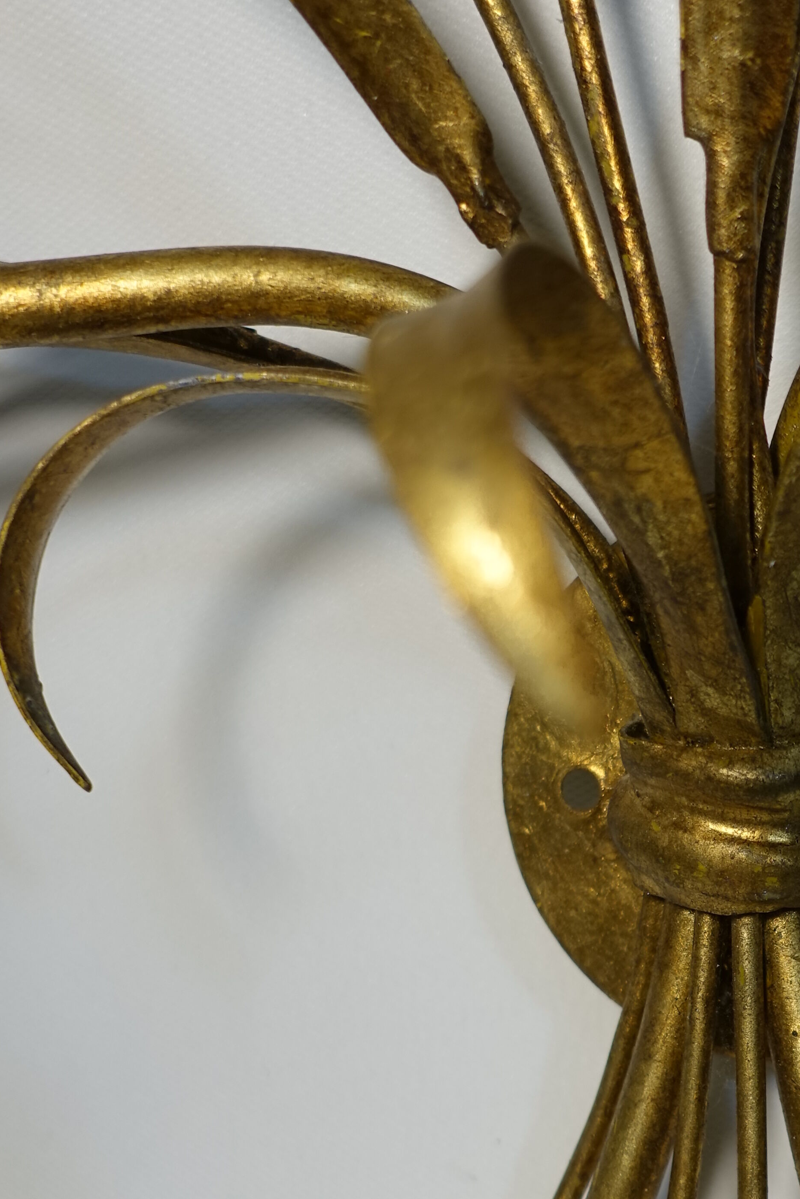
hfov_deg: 27.9
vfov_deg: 41.1
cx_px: 669
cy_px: 845
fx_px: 1566
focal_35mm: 47
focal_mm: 8.8
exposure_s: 1/200
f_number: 1.8
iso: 125
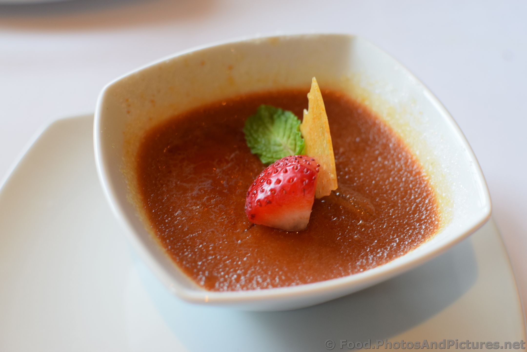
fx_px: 768
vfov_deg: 25.8
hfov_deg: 37.9
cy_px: 176
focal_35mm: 52
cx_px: 264
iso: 640
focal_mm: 35
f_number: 4
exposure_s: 1/60
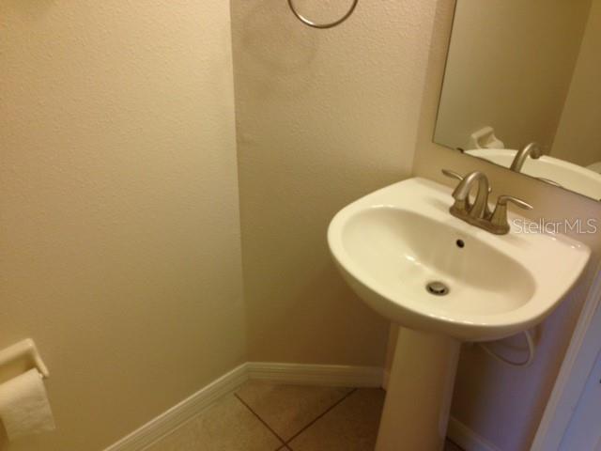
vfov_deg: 42.9
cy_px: 226
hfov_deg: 55.4
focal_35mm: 33
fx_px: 573
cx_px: 300
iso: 50
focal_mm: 4.12
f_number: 2.4
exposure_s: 1/30
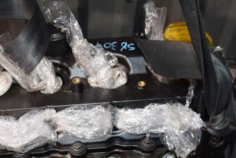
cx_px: 98
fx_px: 445
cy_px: 118
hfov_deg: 29.6
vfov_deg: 19.9
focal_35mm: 68
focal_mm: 25
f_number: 5
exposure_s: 1/60
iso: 800
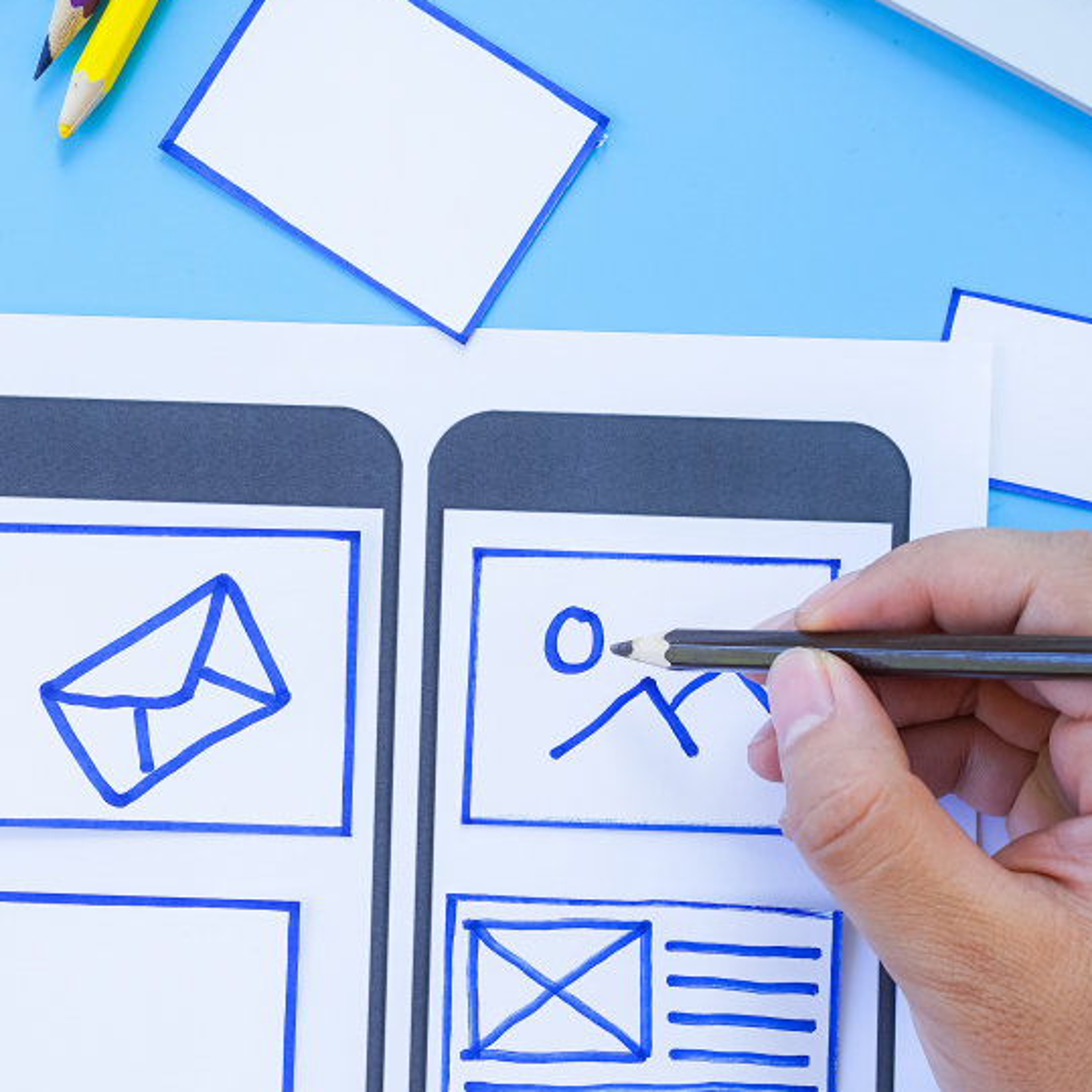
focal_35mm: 111
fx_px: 3962
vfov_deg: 15.7
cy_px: 735
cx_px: 65
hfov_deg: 15.5
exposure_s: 1/25
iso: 100
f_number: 8
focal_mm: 55
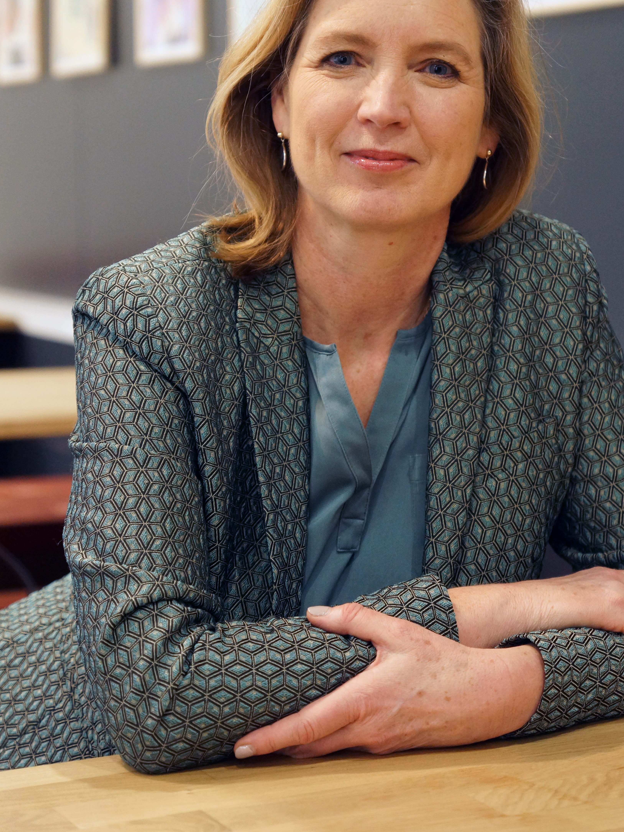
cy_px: 273
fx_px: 2155
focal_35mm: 90
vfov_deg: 21.8
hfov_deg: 16.5
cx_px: 368
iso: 800
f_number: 2.8
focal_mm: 45
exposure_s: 1/60
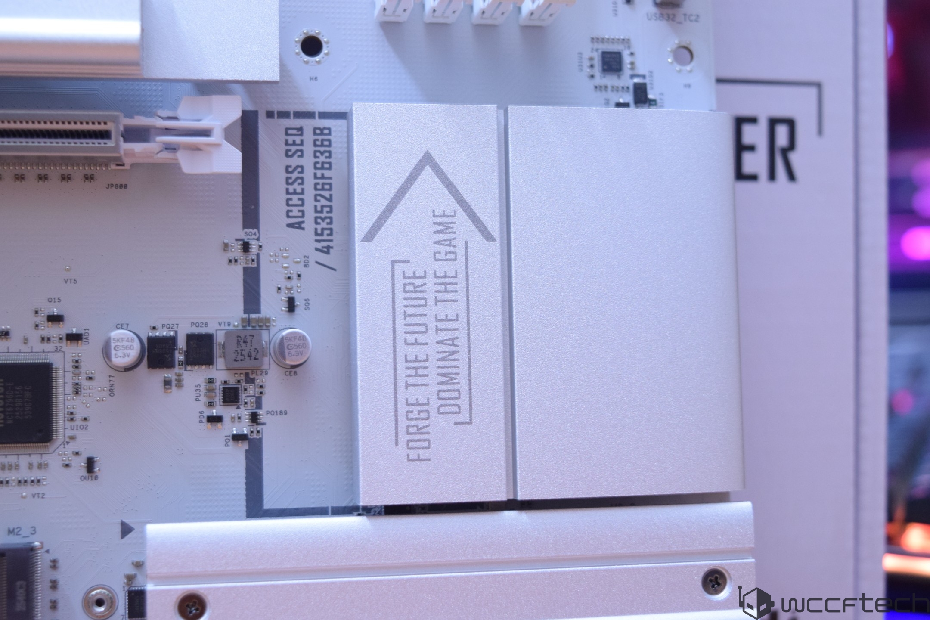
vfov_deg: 23.8
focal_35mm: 57
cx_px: 465
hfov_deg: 35.1
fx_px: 1472
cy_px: 310
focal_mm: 38
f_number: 6.3
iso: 1600
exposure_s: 1/10
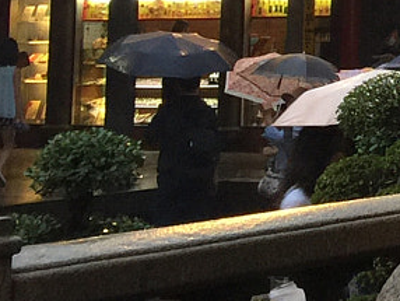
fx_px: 1874
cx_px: 898
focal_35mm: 162
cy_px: -181
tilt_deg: +7.1
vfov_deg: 8.9
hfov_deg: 10.7
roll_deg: -1.5
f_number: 2.2
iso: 32
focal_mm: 4.15
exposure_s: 1/15
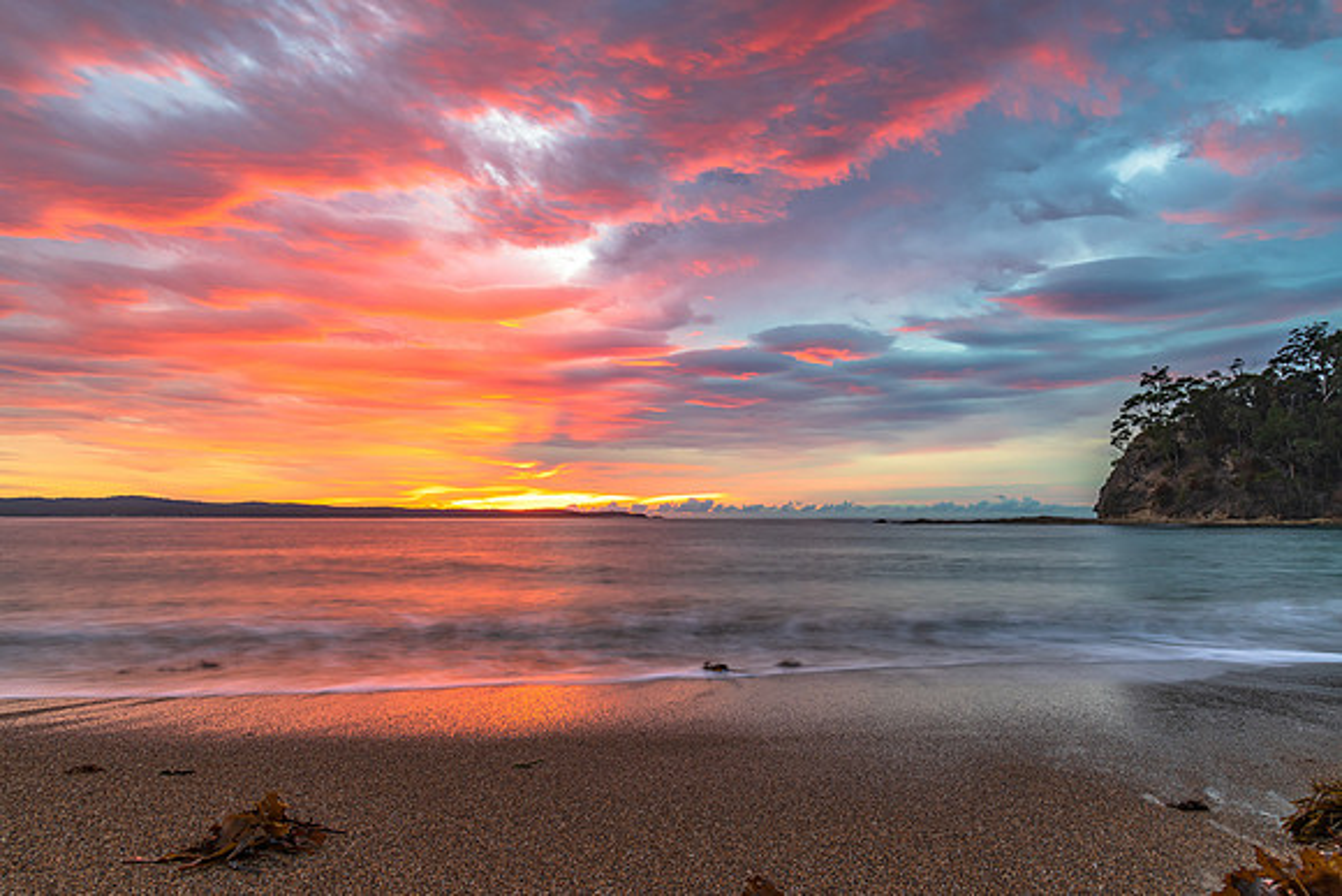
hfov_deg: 71.5
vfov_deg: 51.3
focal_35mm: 25
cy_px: 448
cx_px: 655
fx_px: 933
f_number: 9
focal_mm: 24
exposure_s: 3
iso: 100
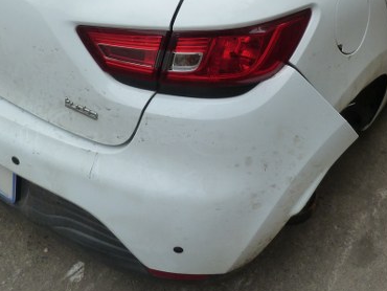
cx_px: 199
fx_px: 604
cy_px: -17
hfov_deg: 35.5
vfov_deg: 25.4
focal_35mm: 54
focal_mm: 4.5
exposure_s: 1/250
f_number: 4
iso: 125
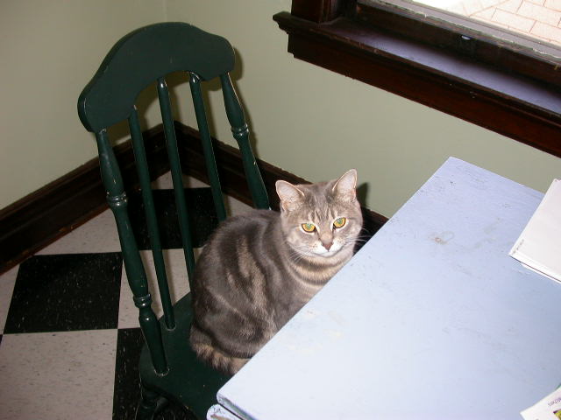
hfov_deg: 49.0
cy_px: 210
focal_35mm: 38
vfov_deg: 37.7
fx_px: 616
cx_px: 280
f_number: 2.6
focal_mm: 7.85
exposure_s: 1/60
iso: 100
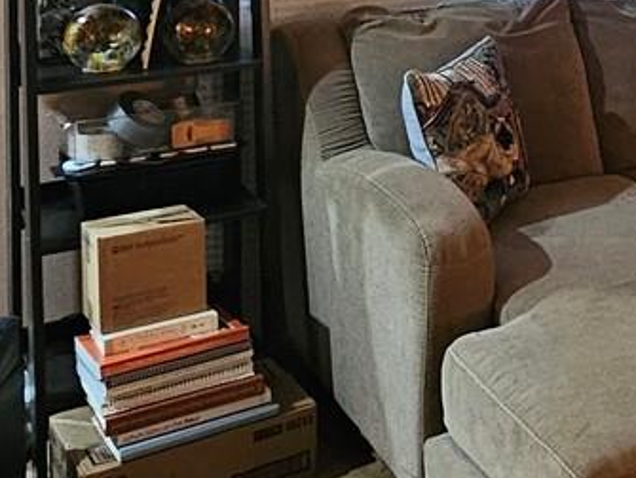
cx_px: 816
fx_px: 1140
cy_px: -114
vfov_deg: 21.7
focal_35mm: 62
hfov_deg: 26.6
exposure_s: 1/24
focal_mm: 2.2
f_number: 2.2
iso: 800
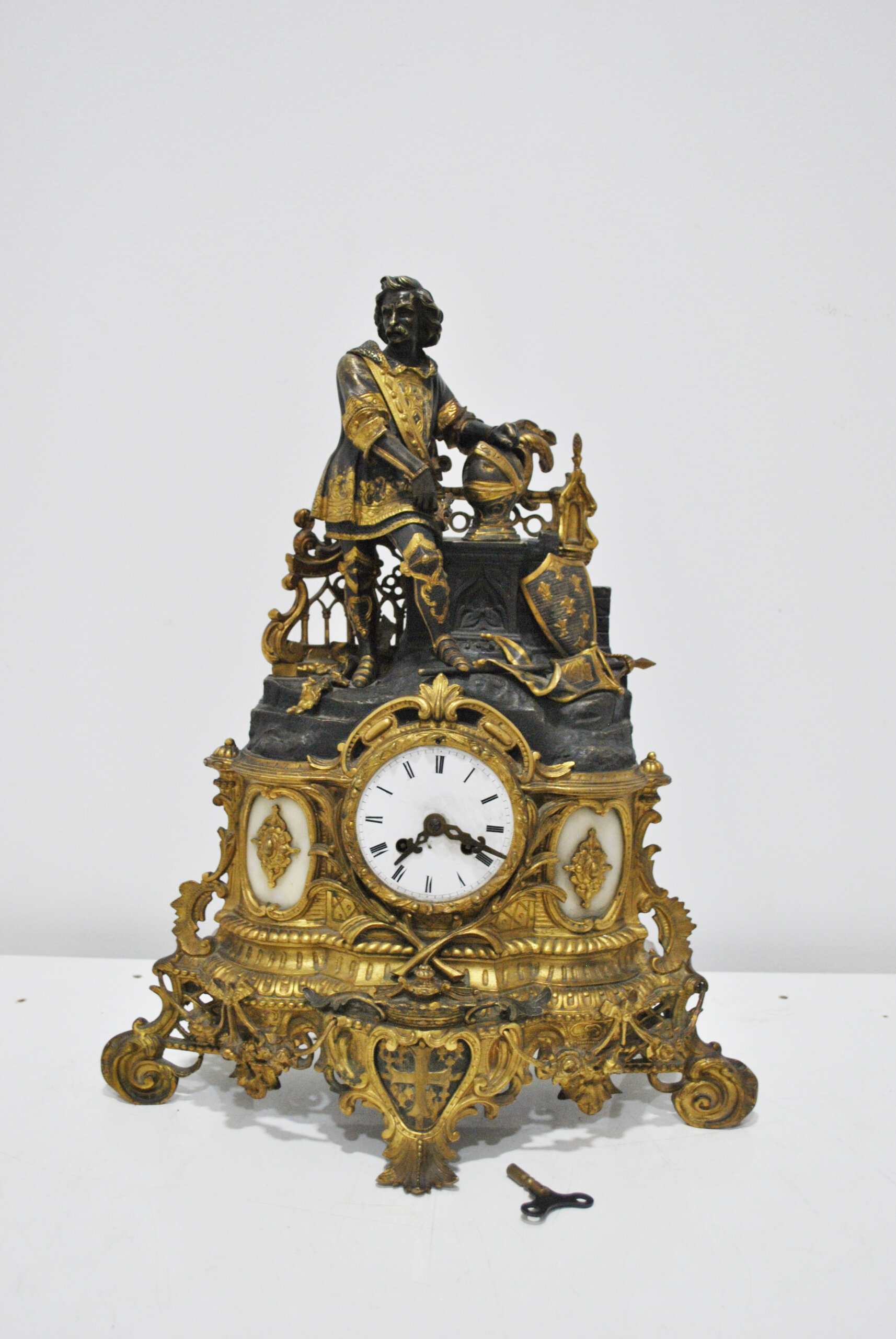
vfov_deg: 57.2
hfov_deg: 40.1
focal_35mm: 33
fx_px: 1228
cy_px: 670
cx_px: 448
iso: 400
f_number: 4
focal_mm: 22
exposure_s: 1/50
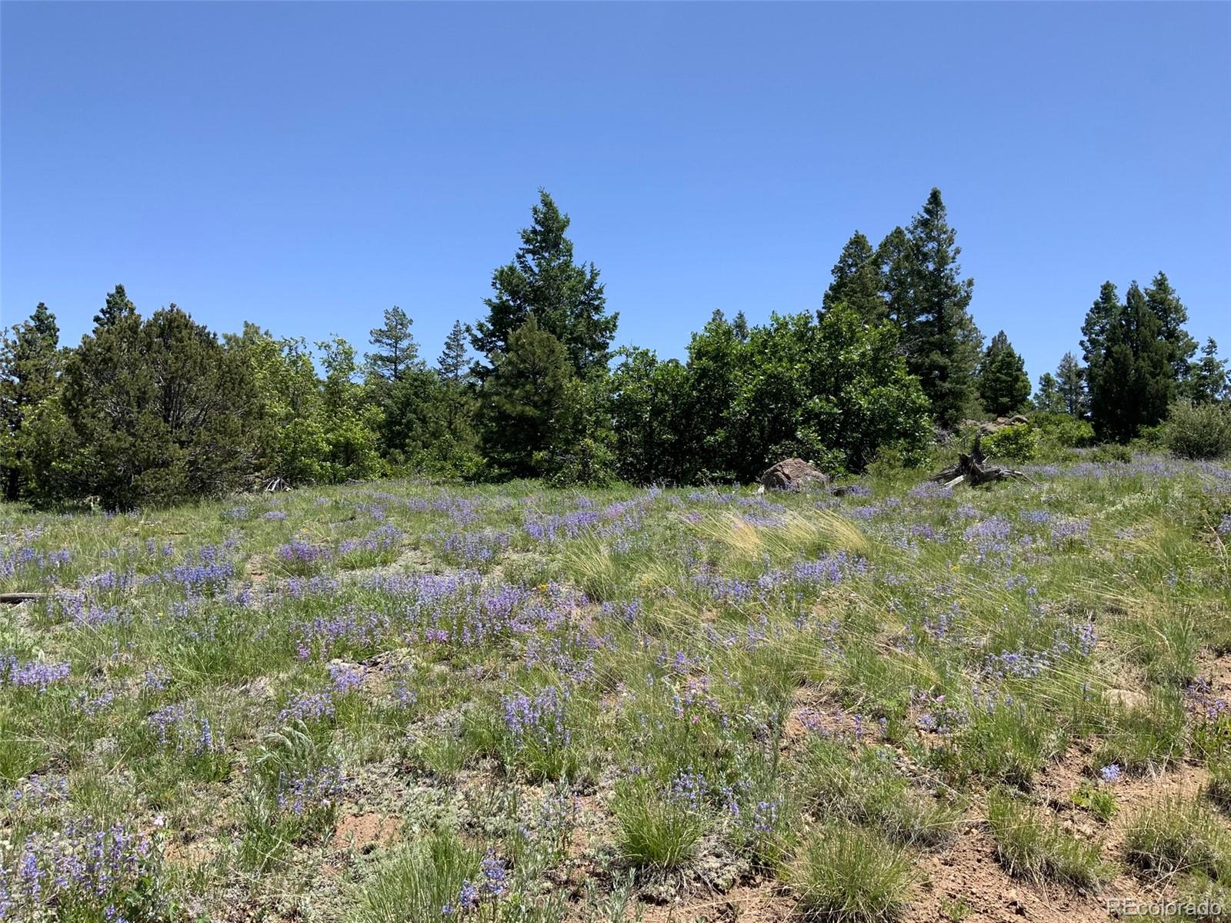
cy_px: 462
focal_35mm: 29
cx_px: 616
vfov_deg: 48.2
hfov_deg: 61.7
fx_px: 1031
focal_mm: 3
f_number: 1.8
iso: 16
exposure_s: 1/1577
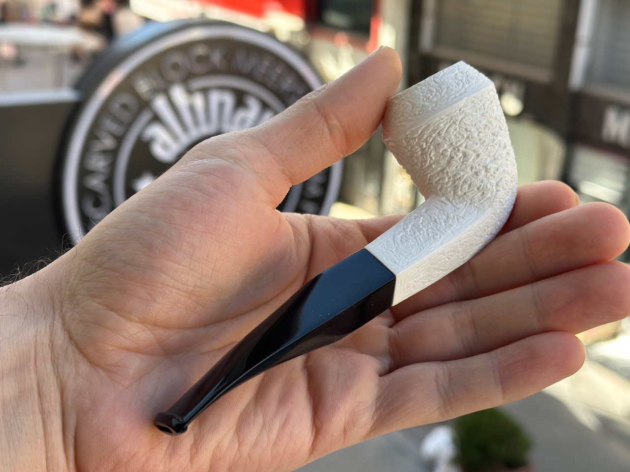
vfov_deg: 30.3
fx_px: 874
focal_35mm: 48
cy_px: 236
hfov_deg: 39.7
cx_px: 315
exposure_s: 1/431
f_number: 1.78
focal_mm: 6.86
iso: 64
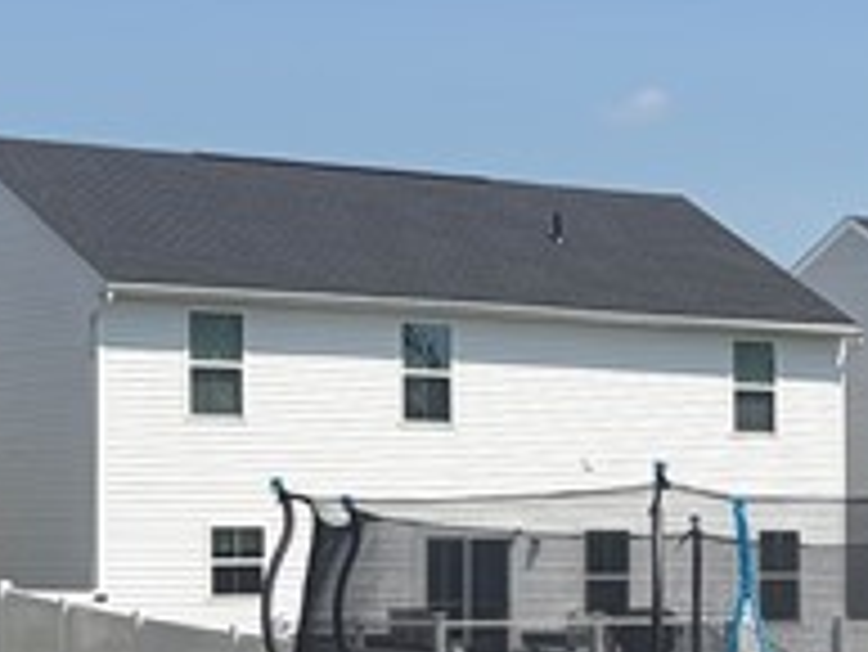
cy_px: 580
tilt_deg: +1.1
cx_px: 1079
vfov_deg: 10.7
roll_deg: +0.7
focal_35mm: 138
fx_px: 3463
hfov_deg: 13.8
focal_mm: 5.96
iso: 64
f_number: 1.6
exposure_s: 1/6993
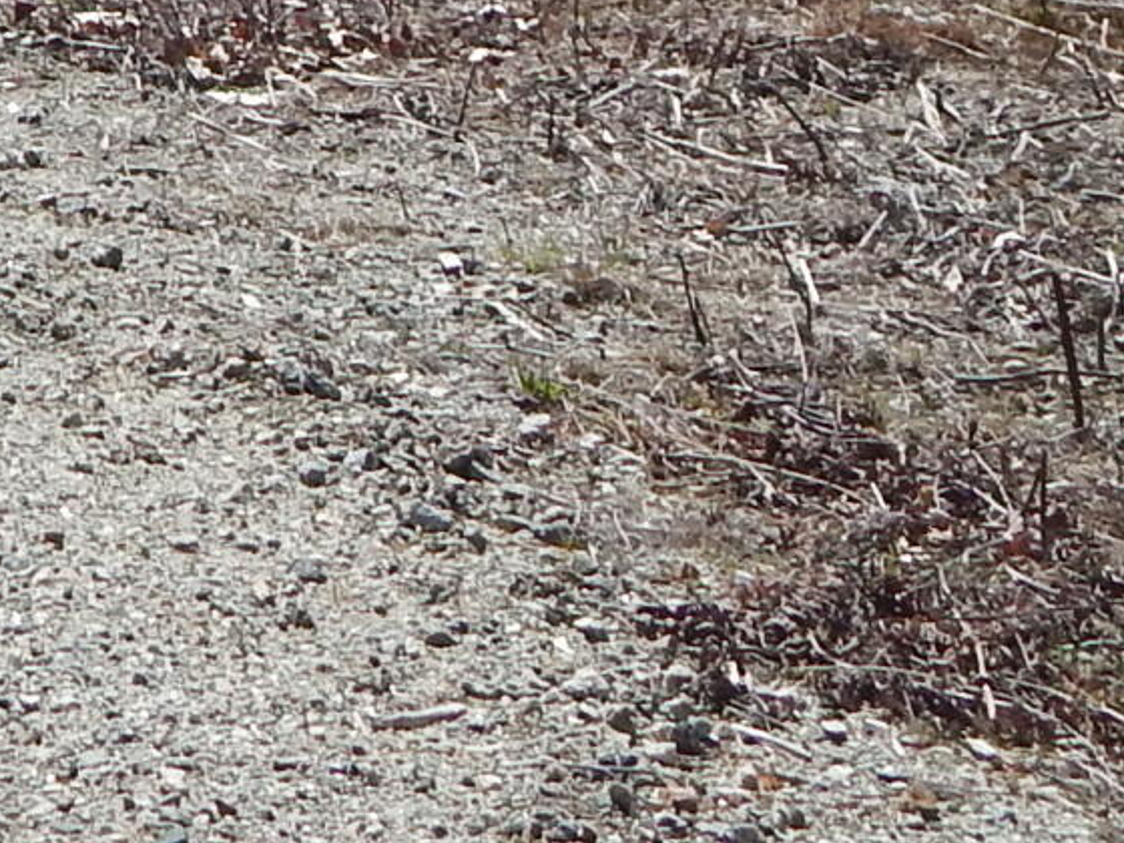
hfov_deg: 11.6
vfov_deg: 8.2
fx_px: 5390
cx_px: -371
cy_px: -1250
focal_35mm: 166
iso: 125
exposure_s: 1/400
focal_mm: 5.6
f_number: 6.5
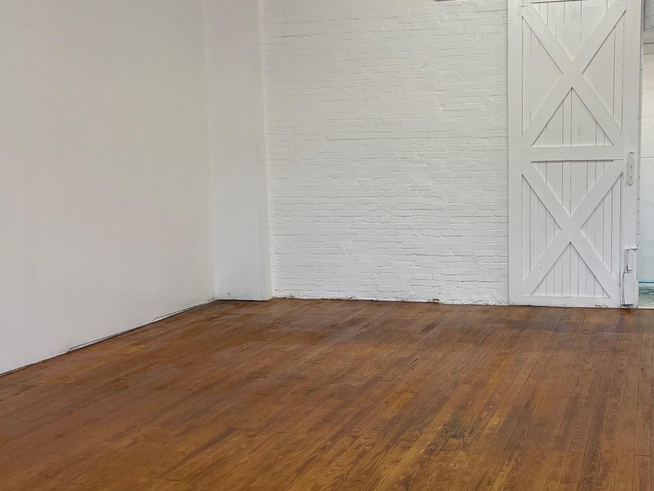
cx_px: 439
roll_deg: +1.8
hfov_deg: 41.5
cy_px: 253
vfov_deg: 32.2
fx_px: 850
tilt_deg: -6.3
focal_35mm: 45
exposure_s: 1/120
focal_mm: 4.2
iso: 100
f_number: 1.6
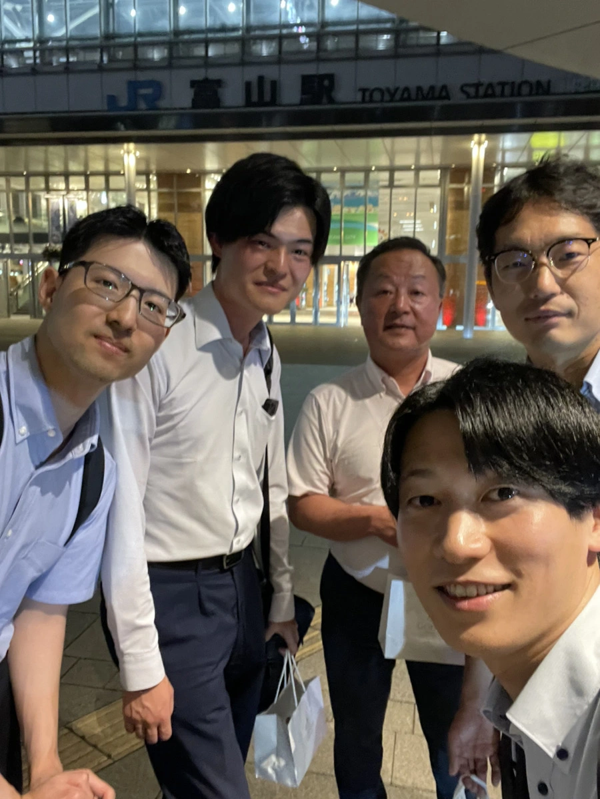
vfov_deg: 60.0
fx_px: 693
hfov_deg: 46.8
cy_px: 400
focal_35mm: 30
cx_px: 300
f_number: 2.2
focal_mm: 2.71
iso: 640
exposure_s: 1/20
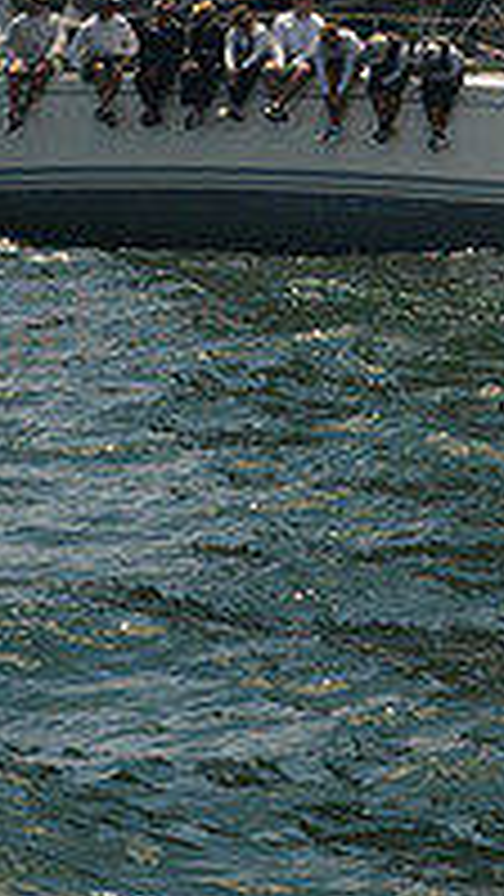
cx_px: 461
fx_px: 5082
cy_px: -378
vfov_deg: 9.8
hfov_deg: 5.7
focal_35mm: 214
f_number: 9
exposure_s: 1/800
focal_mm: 70
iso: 400
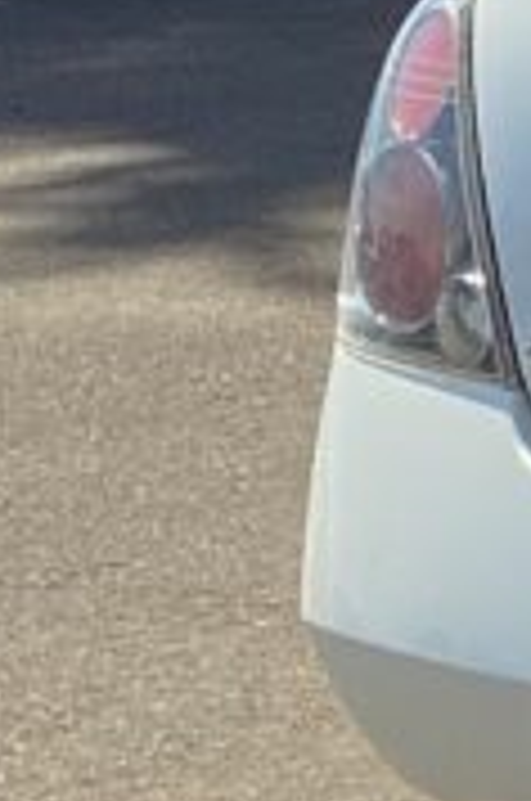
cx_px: 1593
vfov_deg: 11.1
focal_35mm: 186
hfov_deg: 6.7
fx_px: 4131
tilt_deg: -14.1
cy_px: 585
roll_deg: +1.3
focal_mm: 3.3
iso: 25
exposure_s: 1/727
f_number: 2.4
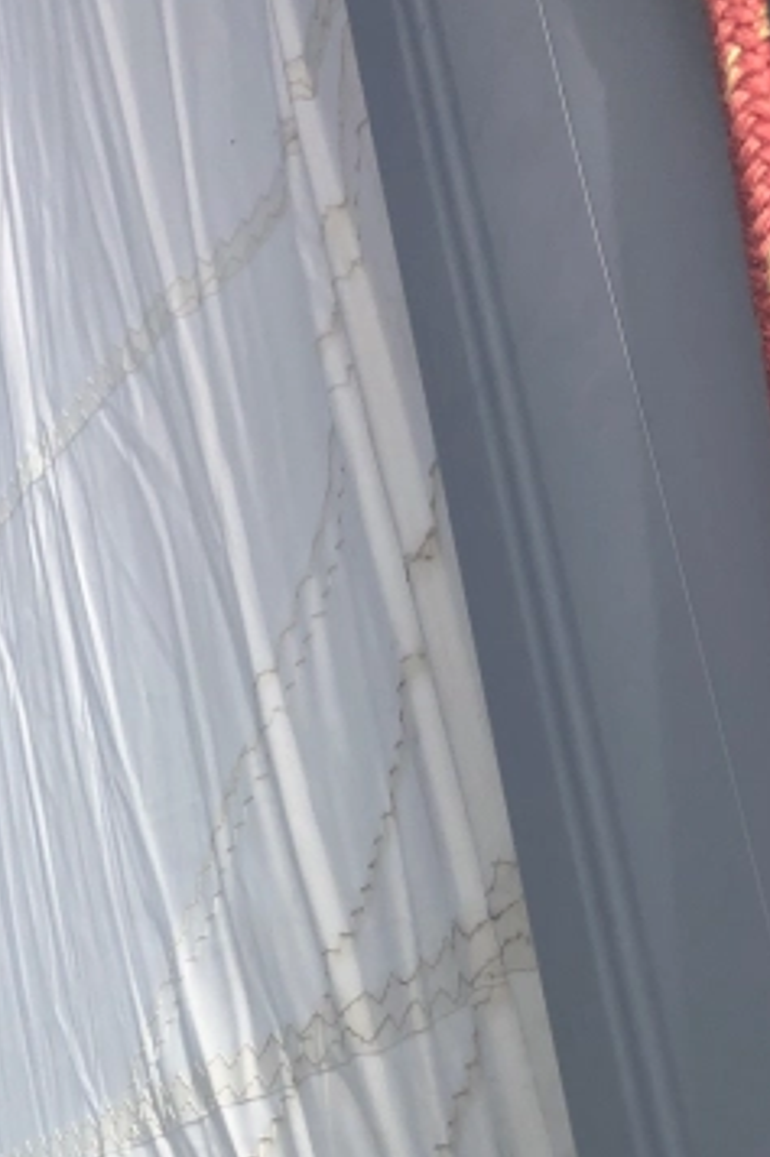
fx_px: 1927
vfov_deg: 31.4
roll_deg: +7.2
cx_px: 218
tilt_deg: +19.6
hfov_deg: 22.4
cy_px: 1105
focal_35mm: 60
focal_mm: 4
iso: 25
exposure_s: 1/3205
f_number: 1.8
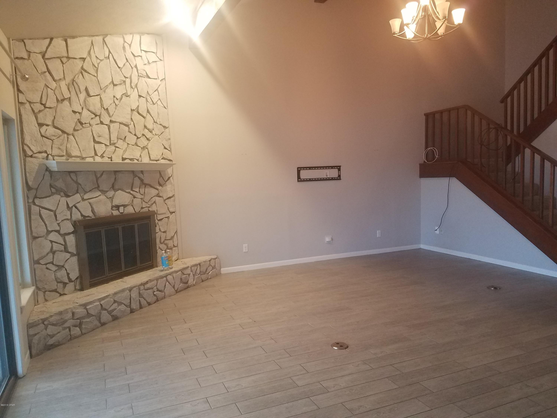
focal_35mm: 26
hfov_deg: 67.3
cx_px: 278
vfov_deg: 53.1
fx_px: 418
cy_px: 209
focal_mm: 4.2
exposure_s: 1/30
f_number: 1.7
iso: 160
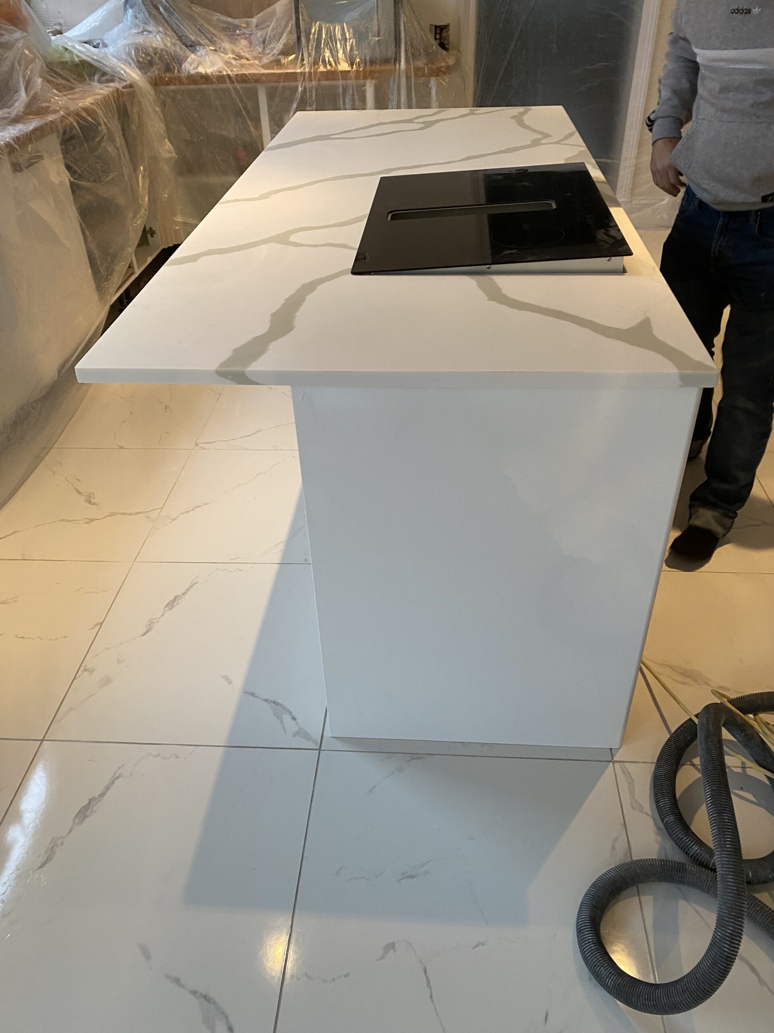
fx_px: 775
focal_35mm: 26
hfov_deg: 53.1
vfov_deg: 67.3
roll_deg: +2.6
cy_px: 516
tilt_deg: -35.6
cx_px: 387
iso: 160
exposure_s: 1/50
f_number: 1.8
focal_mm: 4.25
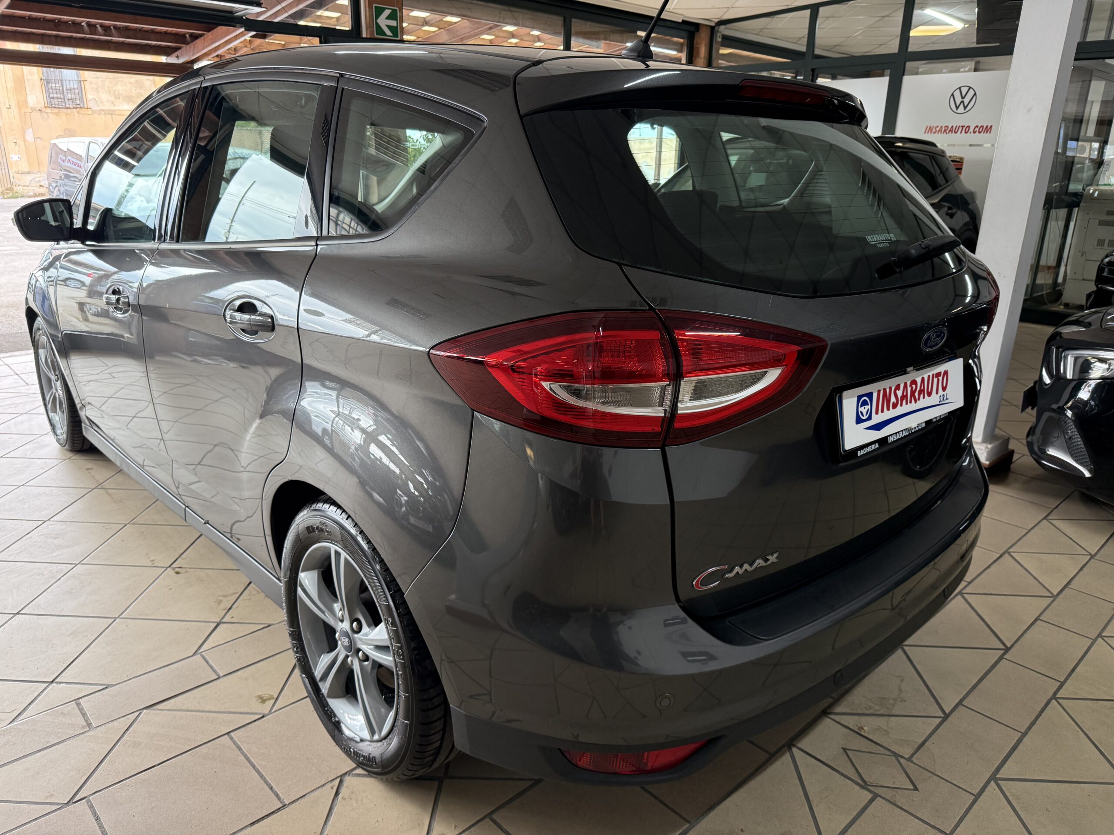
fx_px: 772
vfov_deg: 56.8
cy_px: 418
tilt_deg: -17.7
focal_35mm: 24
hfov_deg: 71.6
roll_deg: -1.2
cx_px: 557
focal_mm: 6.76
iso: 200
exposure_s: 1/133
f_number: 1.78
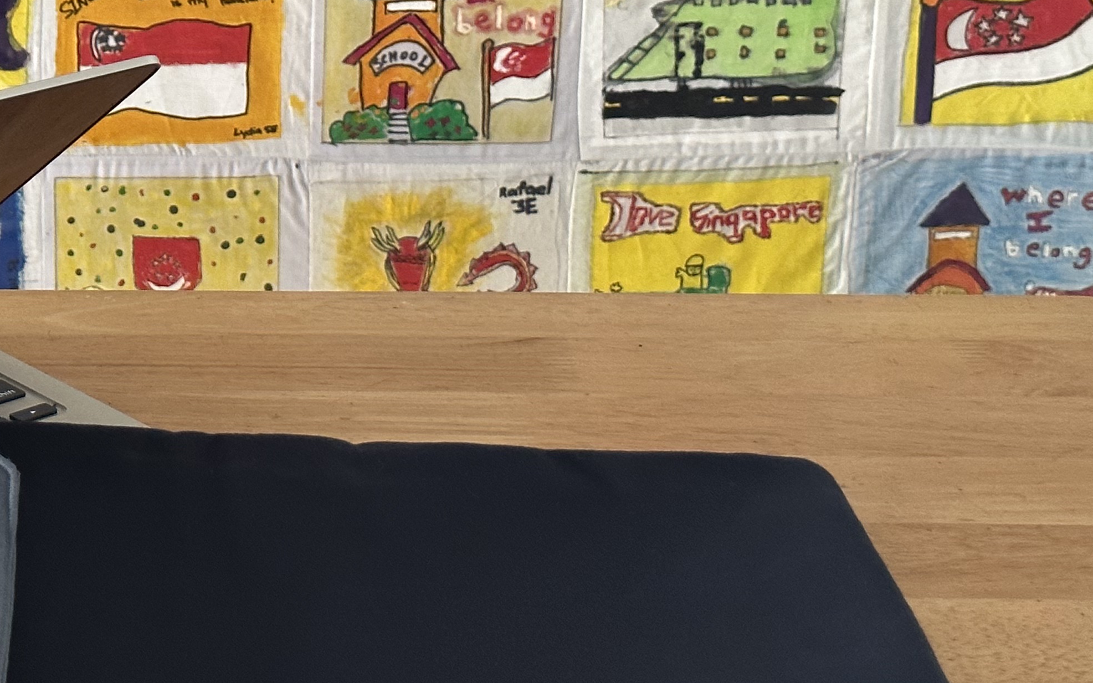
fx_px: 3098
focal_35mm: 104
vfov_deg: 12.6
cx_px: 80
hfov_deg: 19.6
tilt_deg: -19.5
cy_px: 189
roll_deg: +0.2
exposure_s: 1/60
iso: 250
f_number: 1.78
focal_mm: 6.86
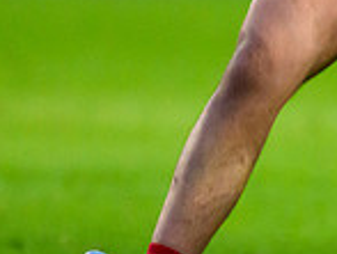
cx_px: 782
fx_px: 27648
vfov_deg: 0.5
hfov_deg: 0.7
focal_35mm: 2833
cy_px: -19
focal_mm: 560
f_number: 4
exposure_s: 1/1000
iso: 8000
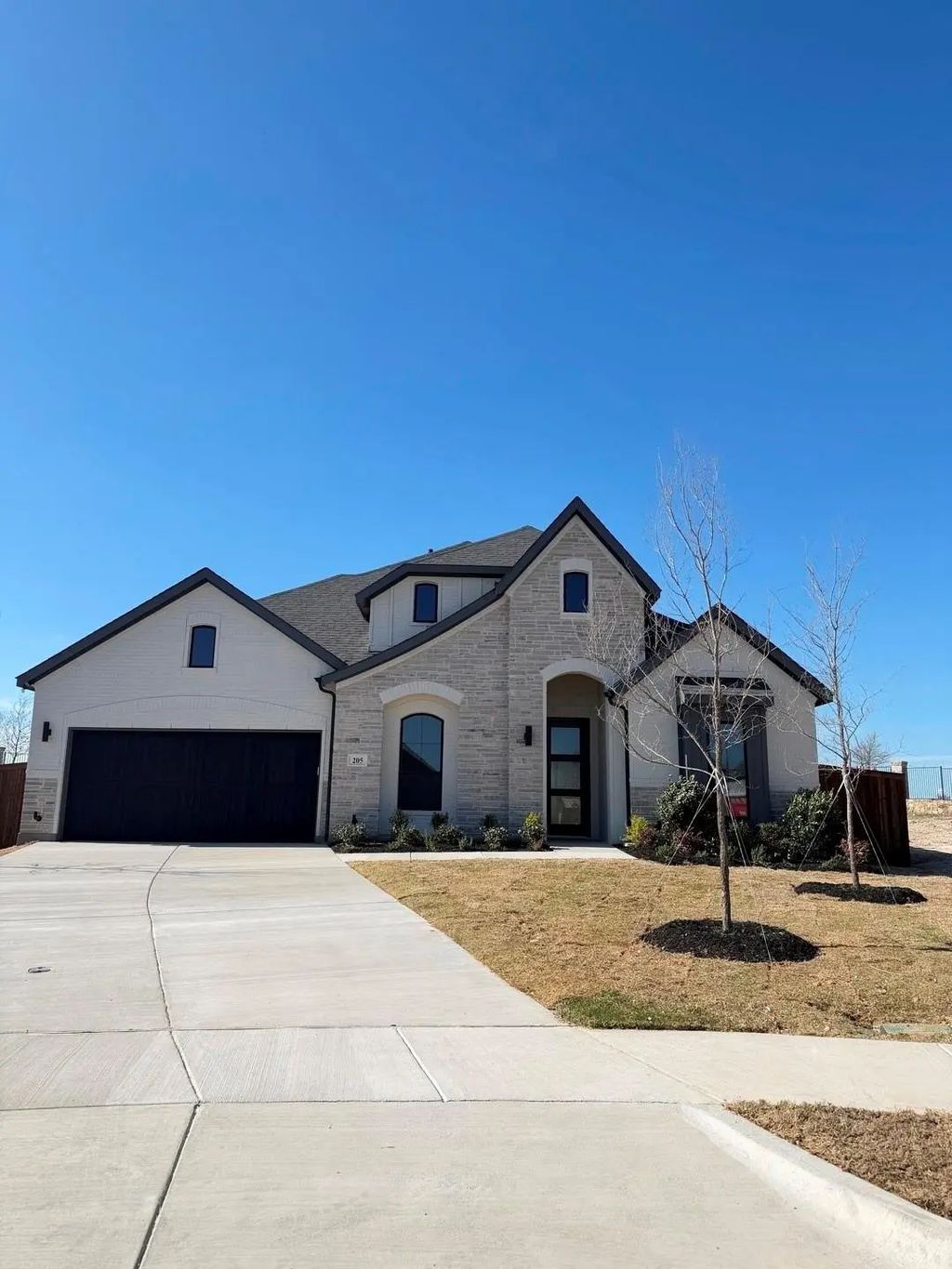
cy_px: 634
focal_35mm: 24
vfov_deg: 71.6
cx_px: 476
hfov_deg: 56.8
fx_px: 880
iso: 80
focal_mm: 6.76
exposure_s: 1/4673
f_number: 1.78
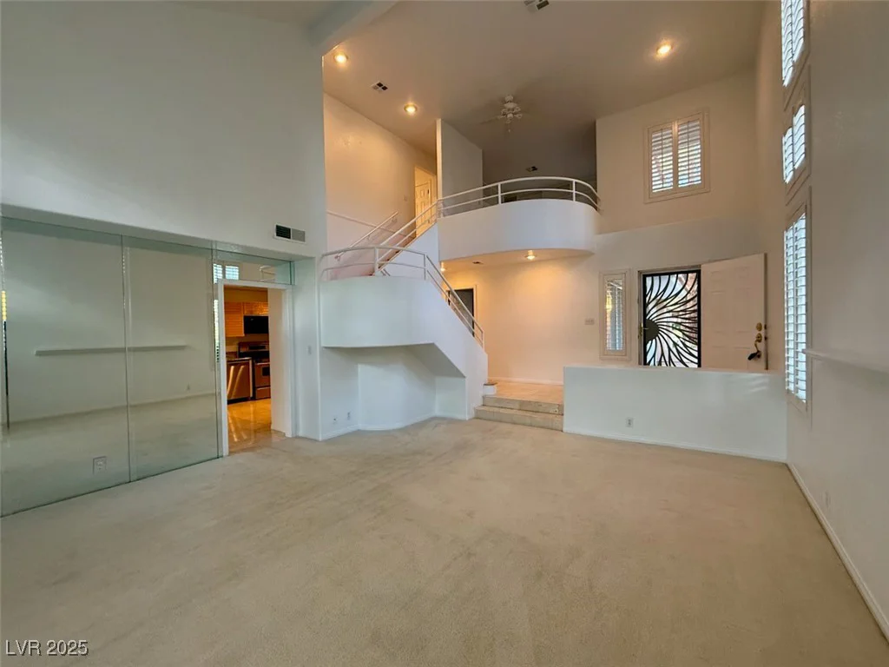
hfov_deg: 102.1
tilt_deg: -0.7
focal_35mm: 14
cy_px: 334
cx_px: 444
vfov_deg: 85.7
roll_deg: -0.6
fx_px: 360
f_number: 2.2
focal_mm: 2.22
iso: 200
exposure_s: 1/60
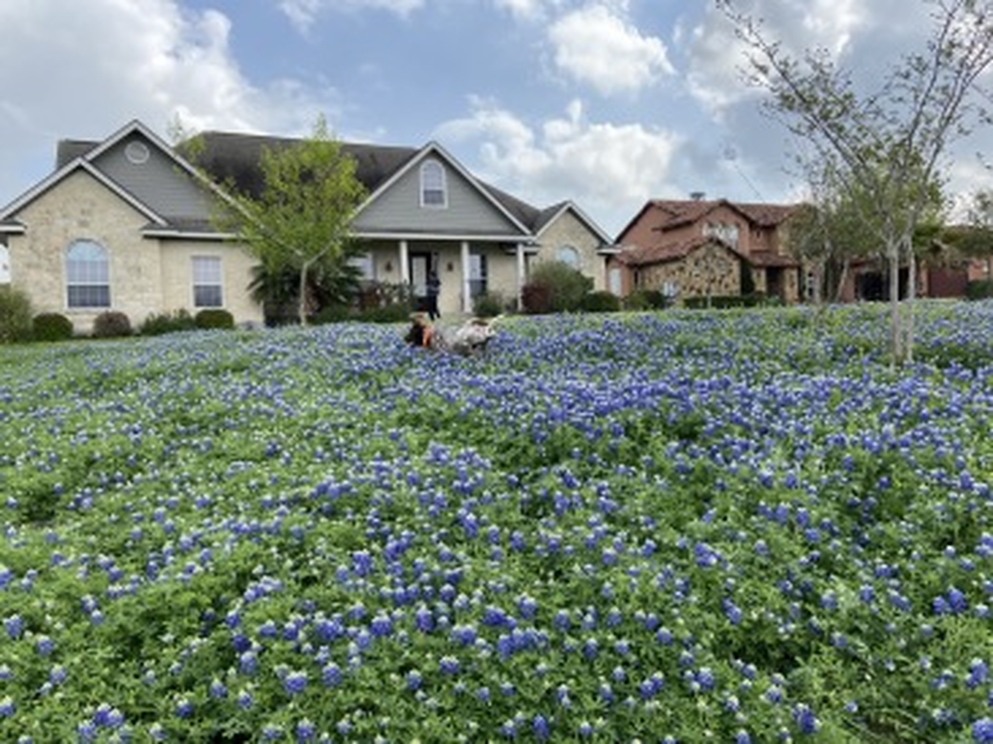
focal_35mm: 26
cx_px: 496
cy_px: 372
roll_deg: +0.8
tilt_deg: -1.9
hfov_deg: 67.3
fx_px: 745
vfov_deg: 53.0
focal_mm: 4.25
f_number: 1.8
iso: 32
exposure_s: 1/1901
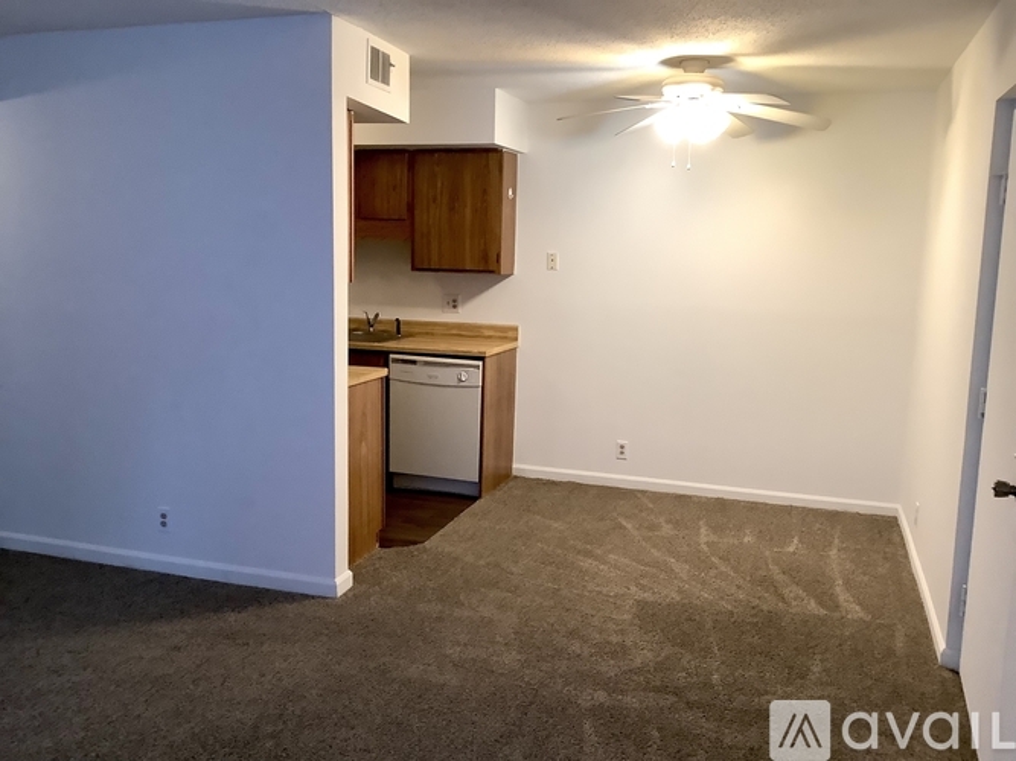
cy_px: 380
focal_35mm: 31
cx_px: 508
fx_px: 910
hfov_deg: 58.4
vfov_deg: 45.4
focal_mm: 3.3
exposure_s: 1/60
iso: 200
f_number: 2.4
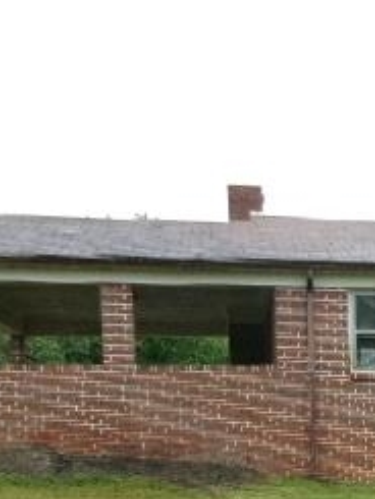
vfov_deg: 25.5
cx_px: 569
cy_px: 487
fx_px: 1054
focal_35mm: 73
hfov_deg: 17.9
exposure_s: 1/100
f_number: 3.9
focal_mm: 5.1
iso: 100
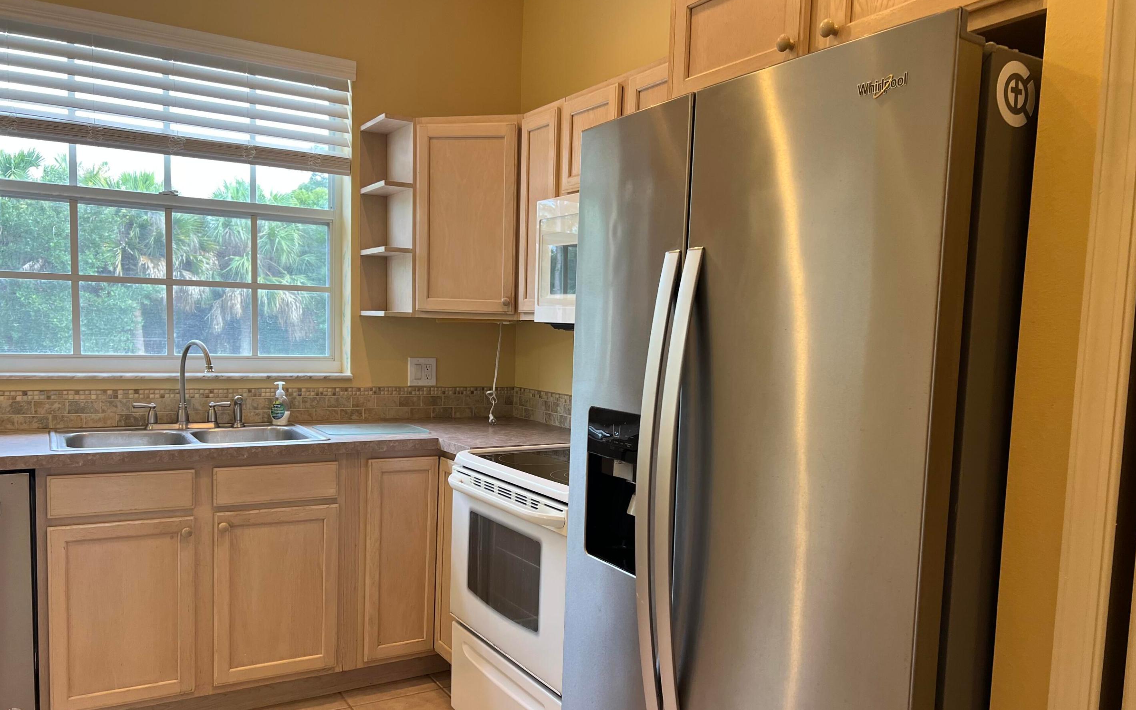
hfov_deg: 66.5
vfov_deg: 44.5
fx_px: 867
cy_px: 397
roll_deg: -0.9
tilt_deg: -4.4
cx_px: 564
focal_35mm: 28
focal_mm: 5.7
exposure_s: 1/120
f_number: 1.5
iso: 125
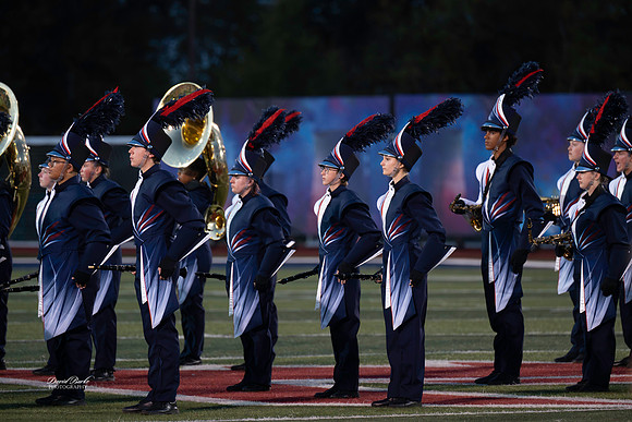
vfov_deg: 4.9
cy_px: 211
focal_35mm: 280
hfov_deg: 7.4
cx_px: 316
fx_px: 4916
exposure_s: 1/640
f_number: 4
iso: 8000
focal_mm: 280
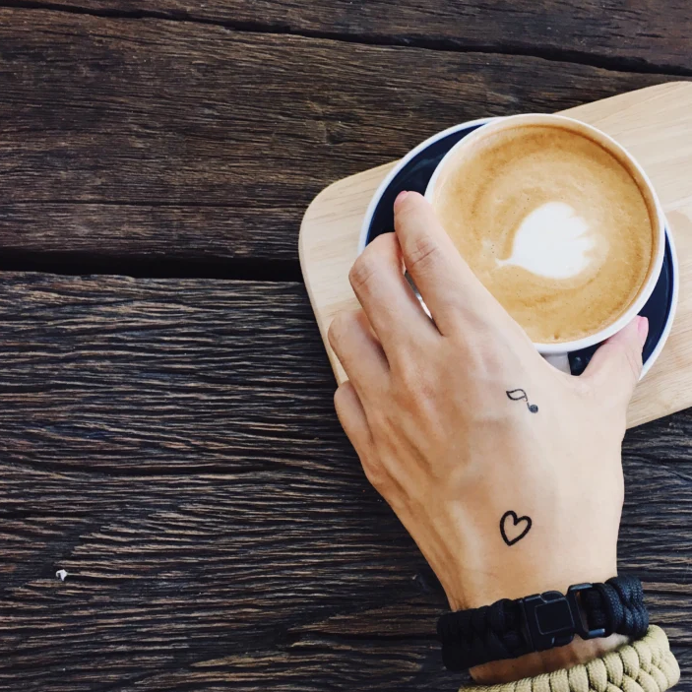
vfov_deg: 47.2
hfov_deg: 46.6
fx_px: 792
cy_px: 352
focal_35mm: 35
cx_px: 452
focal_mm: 4.15
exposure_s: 1/33
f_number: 2.2
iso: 100
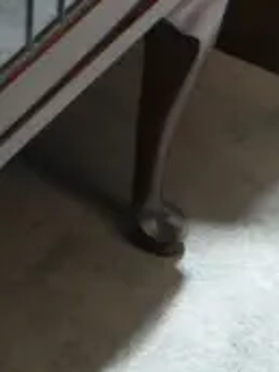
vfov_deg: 9.7
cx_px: -293
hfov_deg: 8.4
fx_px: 1795
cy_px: -657
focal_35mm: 167
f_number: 3.5
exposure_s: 1/60
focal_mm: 14
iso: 2000
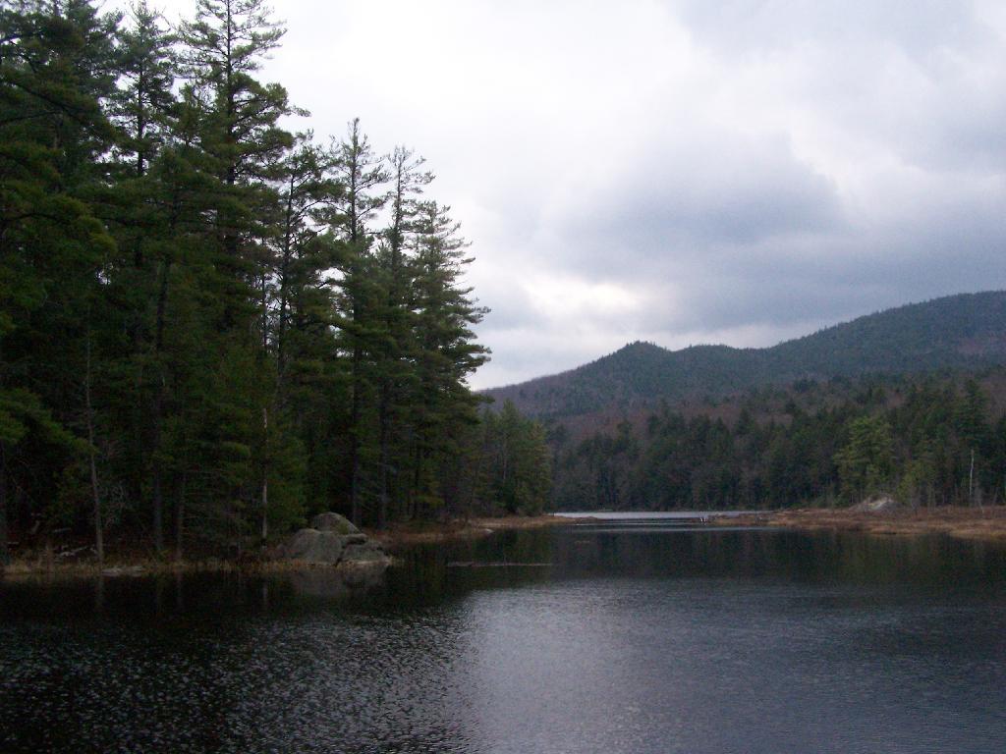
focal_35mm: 38
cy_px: 377
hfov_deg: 49.0
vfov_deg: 37.7
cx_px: 503
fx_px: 1104
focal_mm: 6.3
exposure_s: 1/640
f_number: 5.6
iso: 400
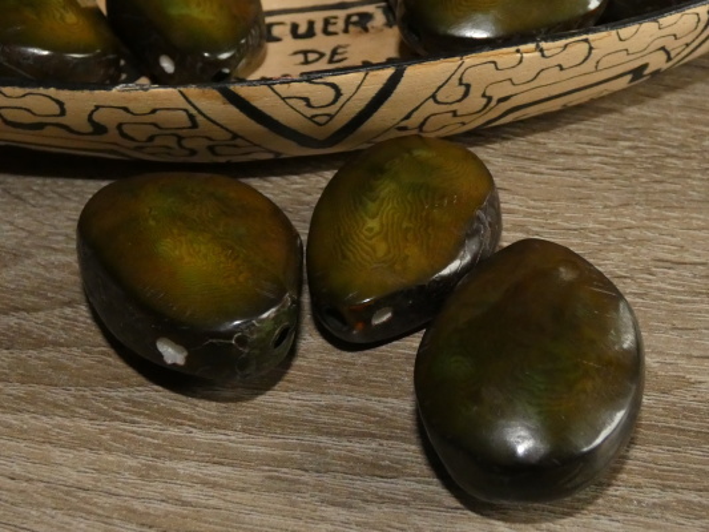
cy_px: 266
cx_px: 354
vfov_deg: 46.8
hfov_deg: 60.0
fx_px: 615
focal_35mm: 30
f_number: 3.3
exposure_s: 1/60
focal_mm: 5.3
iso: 800
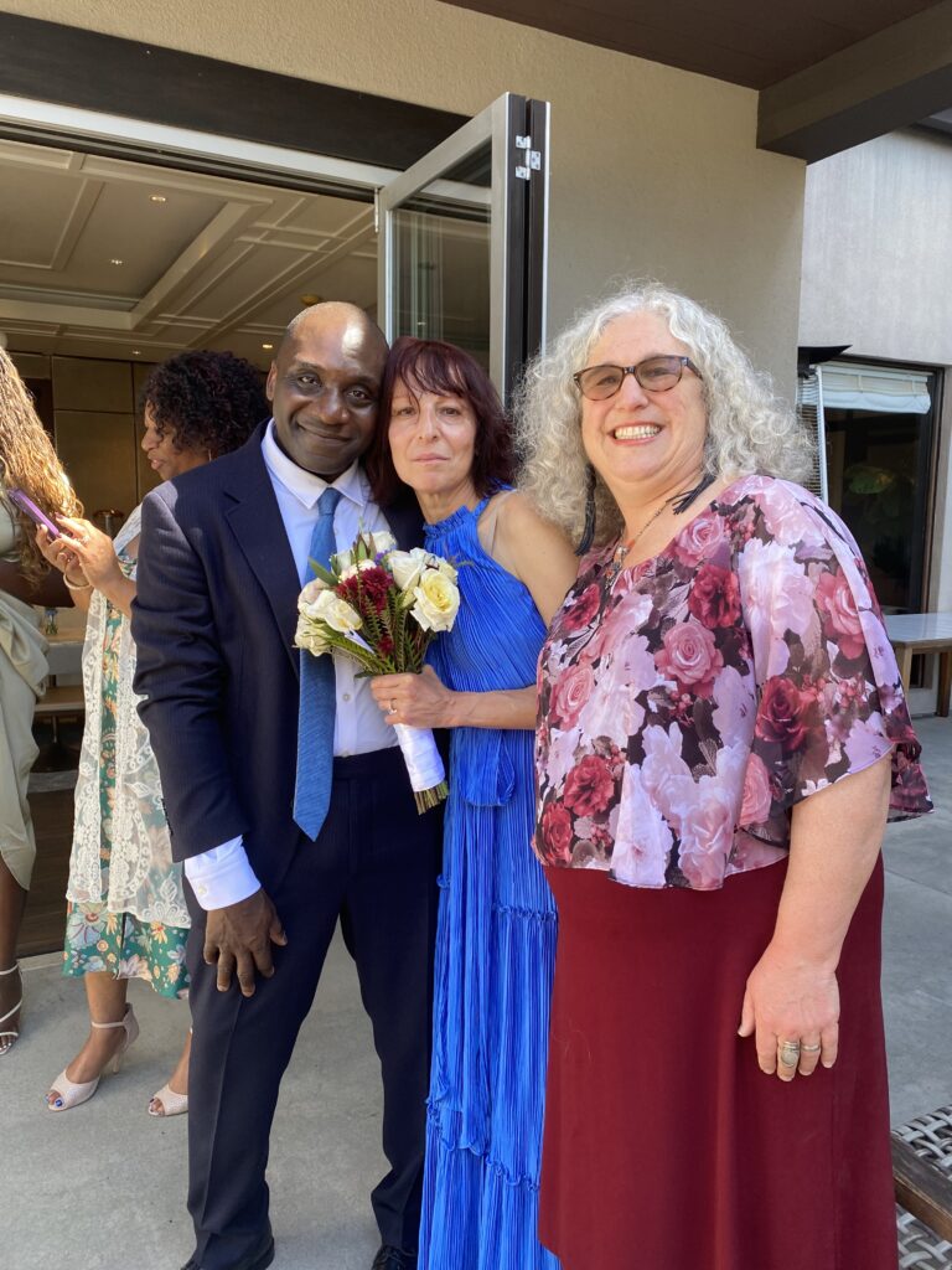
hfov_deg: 53.1
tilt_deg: -4.5
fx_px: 953
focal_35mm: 26
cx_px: 476
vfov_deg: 67.3
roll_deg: +0.0
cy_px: 635
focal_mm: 4.25
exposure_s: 1/121
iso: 40
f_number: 1.8
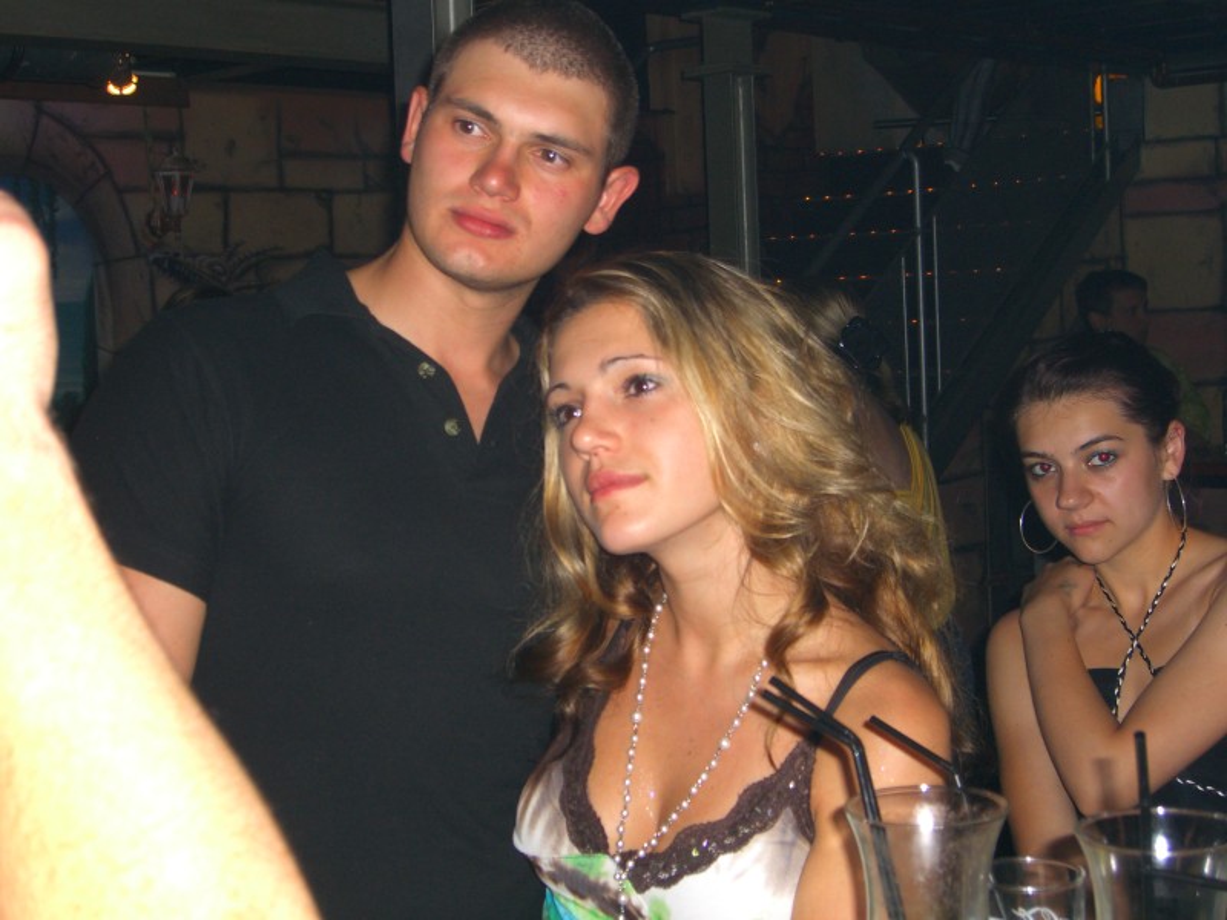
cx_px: 614
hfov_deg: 33.8
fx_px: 2020
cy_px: 460
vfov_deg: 25.7
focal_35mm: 57
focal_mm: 11.8
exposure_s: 1/60
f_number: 3.6
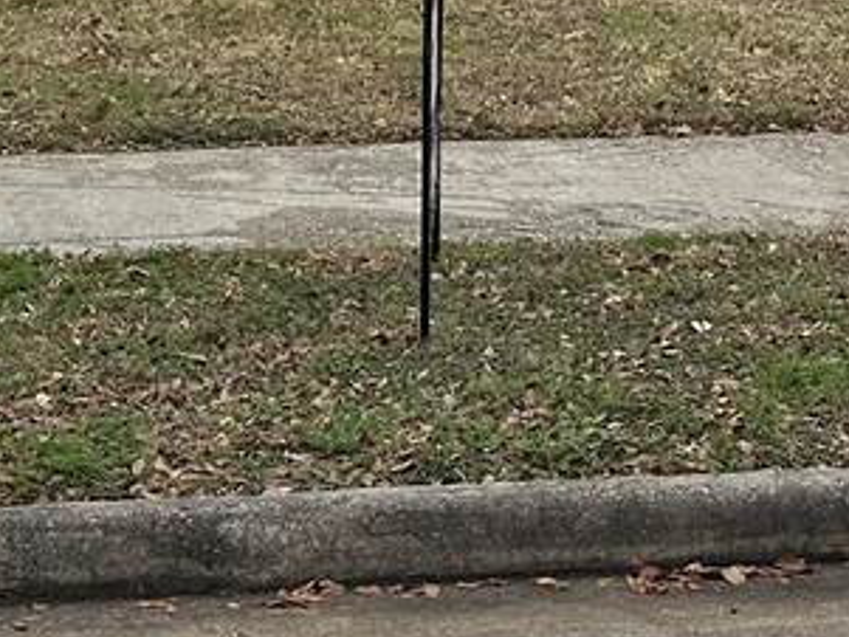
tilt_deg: +3.8
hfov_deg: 19.1
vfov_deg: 13.1
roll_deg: +0.7
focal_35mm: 102
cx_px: 646
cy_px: -530
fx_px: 2503
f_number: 1.78
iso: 80
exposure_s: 1/3717
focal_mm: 6.86
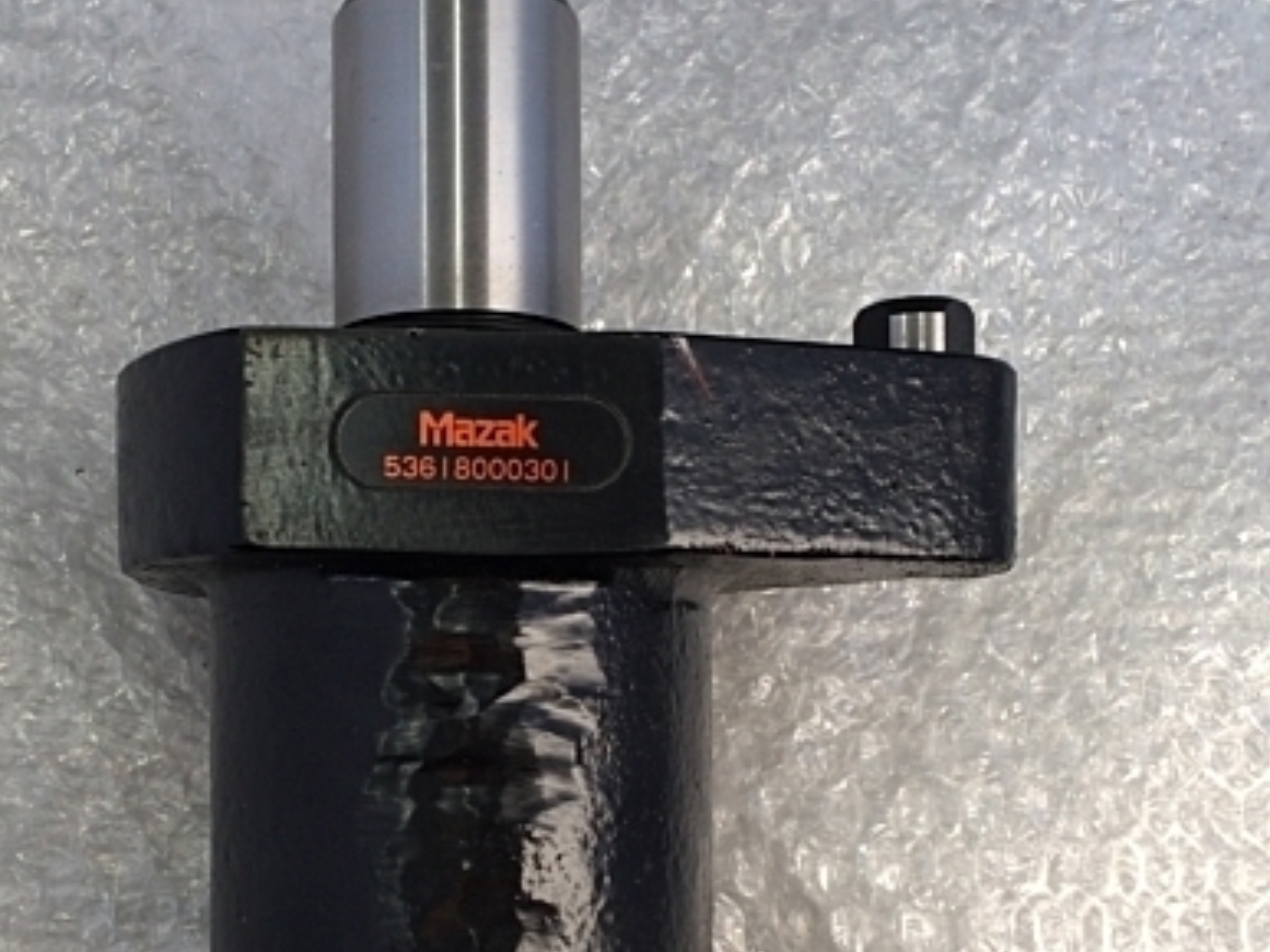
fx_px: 1760
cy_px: 703
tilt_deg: -81.1
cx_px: 509
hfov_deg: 39.5
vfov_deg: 29.8
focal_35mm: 48
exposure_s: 1/60
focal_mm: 4.15
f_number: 2.2
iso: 40
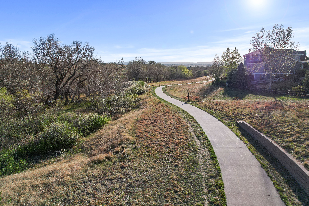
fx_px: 189
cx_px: 154
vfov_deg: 57.2
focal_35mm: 22
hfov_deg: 78.6
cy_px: 103
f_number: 2.8
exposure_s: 1/1500
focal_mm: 8.38
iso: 100
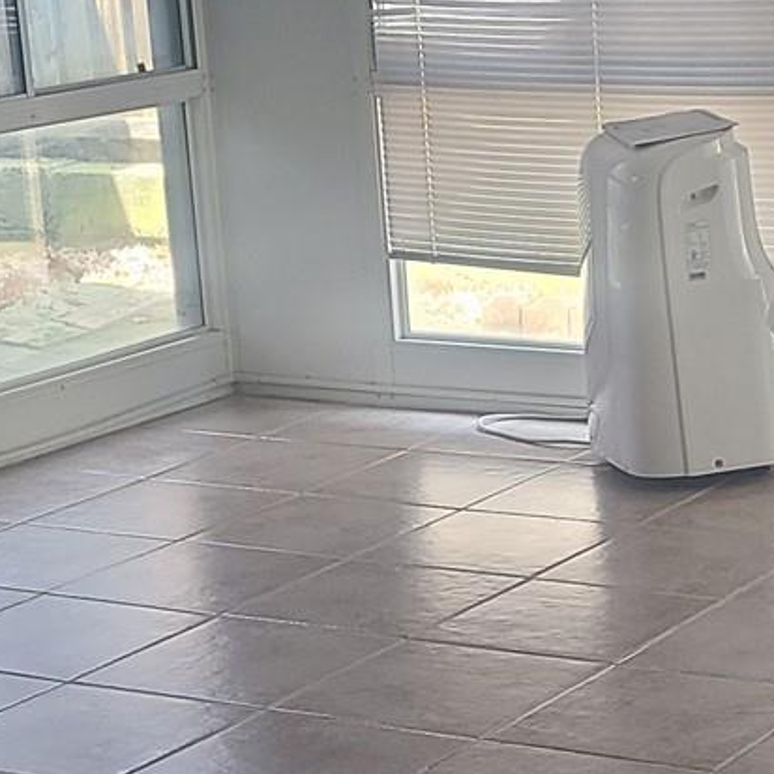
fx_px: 2884
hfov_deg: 15.1
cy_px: 579
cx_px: 740
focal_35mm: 114
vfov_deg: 15.2
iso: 125
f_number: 1.8
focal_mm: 5.4
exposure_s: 1/59
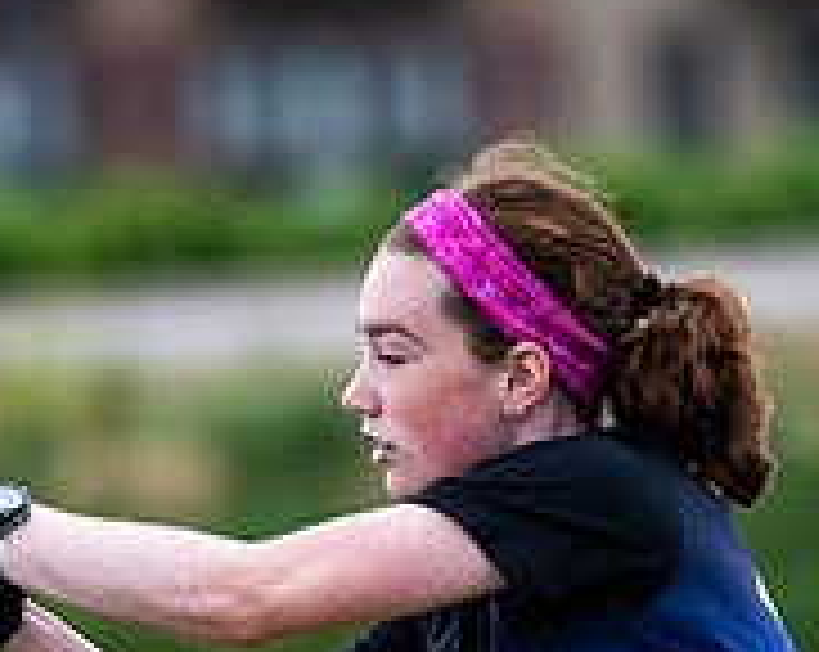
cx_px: 409
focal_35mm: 1656
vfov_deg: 0.9
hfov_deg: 1.2
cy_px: 822
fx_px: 40076
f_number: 4
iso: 1600
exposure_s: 1/2500
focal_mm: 300
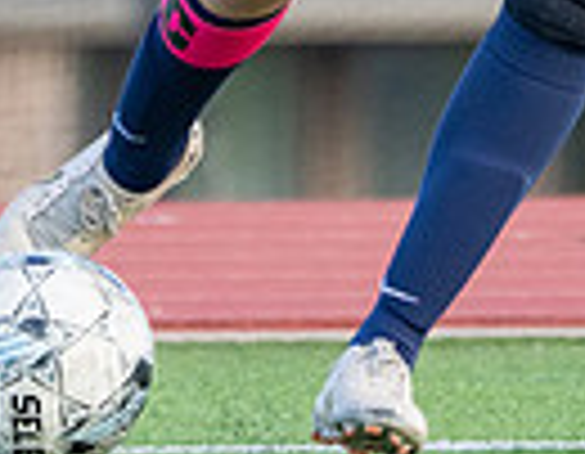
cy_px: -688
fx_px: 42271
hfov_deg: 0.8
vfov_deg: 0.6
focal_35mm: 2469
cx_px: 454
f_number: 5.6
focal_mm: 379
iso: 800
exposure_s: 1/1250
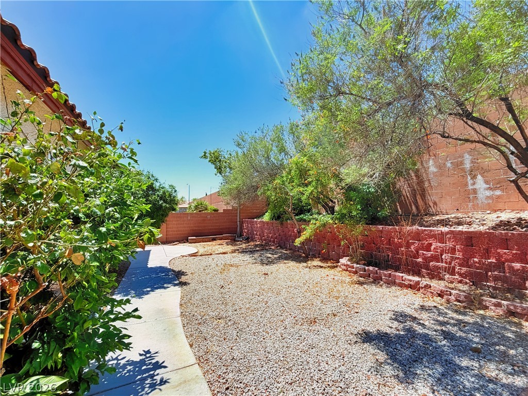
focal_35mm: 14
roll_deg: +2.7
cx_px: 264
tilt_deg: +4.1
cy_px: 198
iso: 20
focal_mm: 2.22
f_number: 2.2
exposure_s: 1/820
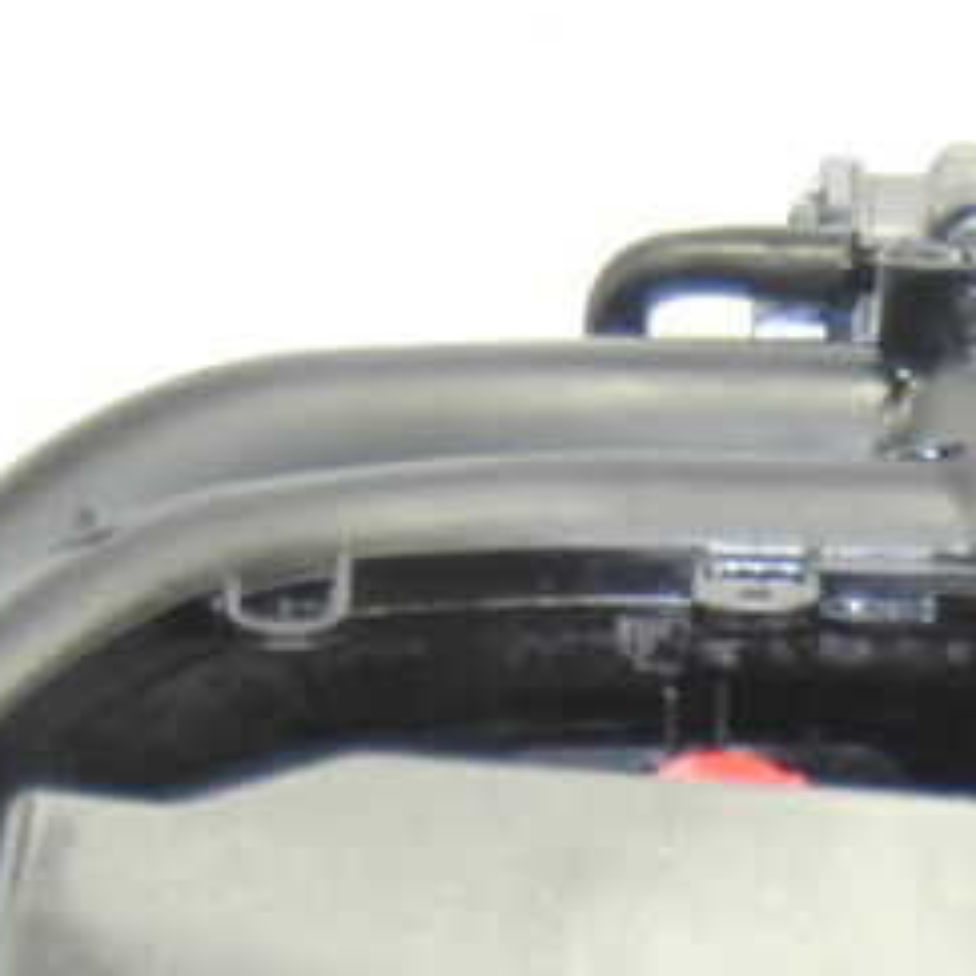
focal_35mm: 269
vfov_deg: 6.4
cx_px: 1237
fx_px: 8581
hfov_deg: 6.5
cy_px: 1809
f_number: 5
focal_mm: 32
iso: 800
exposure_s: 1/60
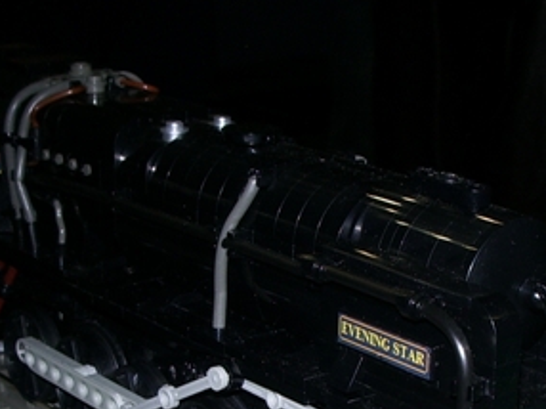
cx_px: 269
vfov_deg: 15.4
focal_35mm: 94
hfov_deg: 20.9
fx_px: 1481
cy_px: 403
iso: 50
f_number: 4.3
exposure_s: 1/40
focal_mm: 5.8
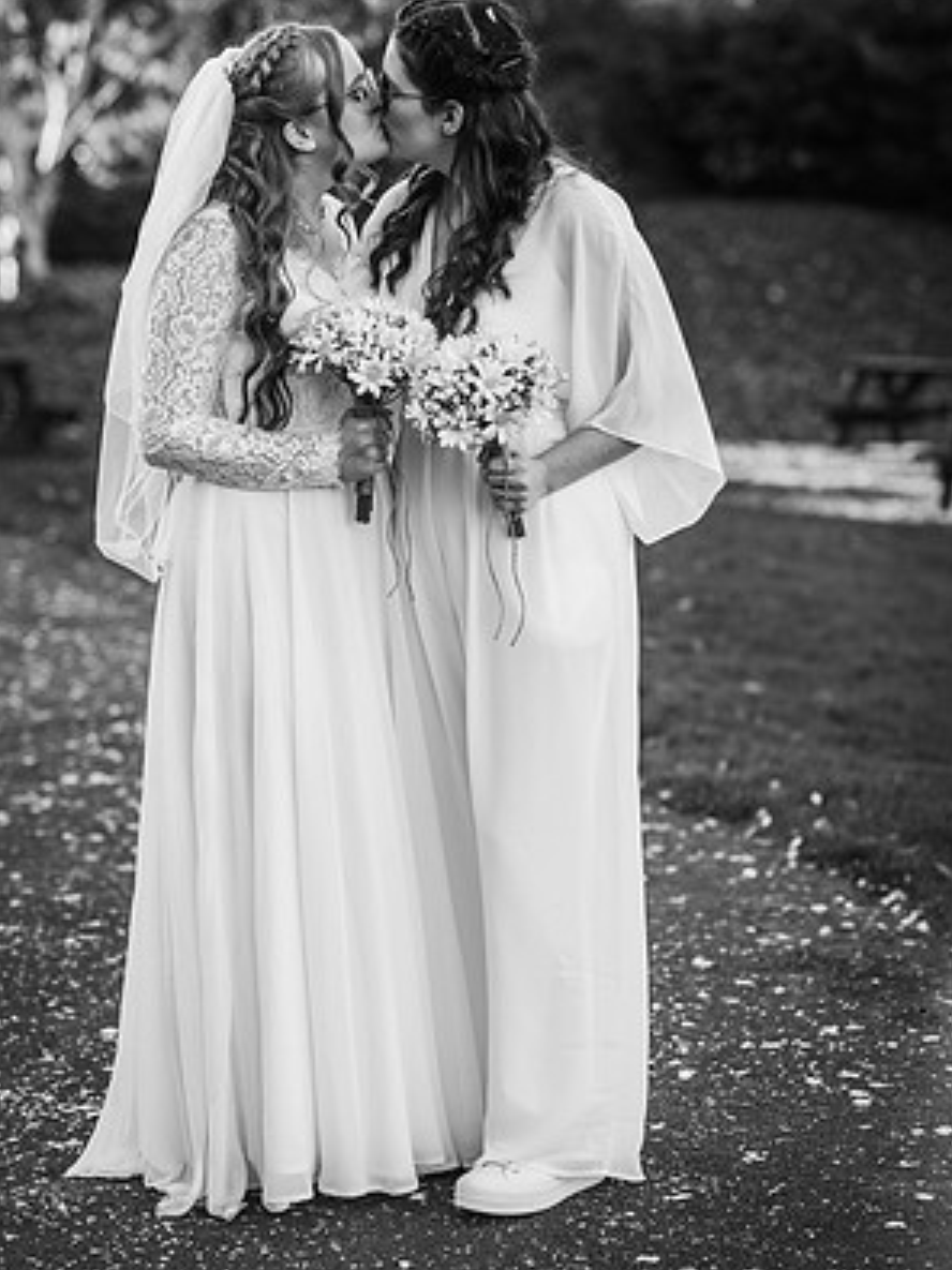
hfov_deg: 15.9
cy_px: 572
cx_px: 474
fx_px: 3412
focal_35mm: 93
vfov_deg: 21.1
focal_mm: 85
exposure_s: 1/800
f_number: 2.8
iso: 100
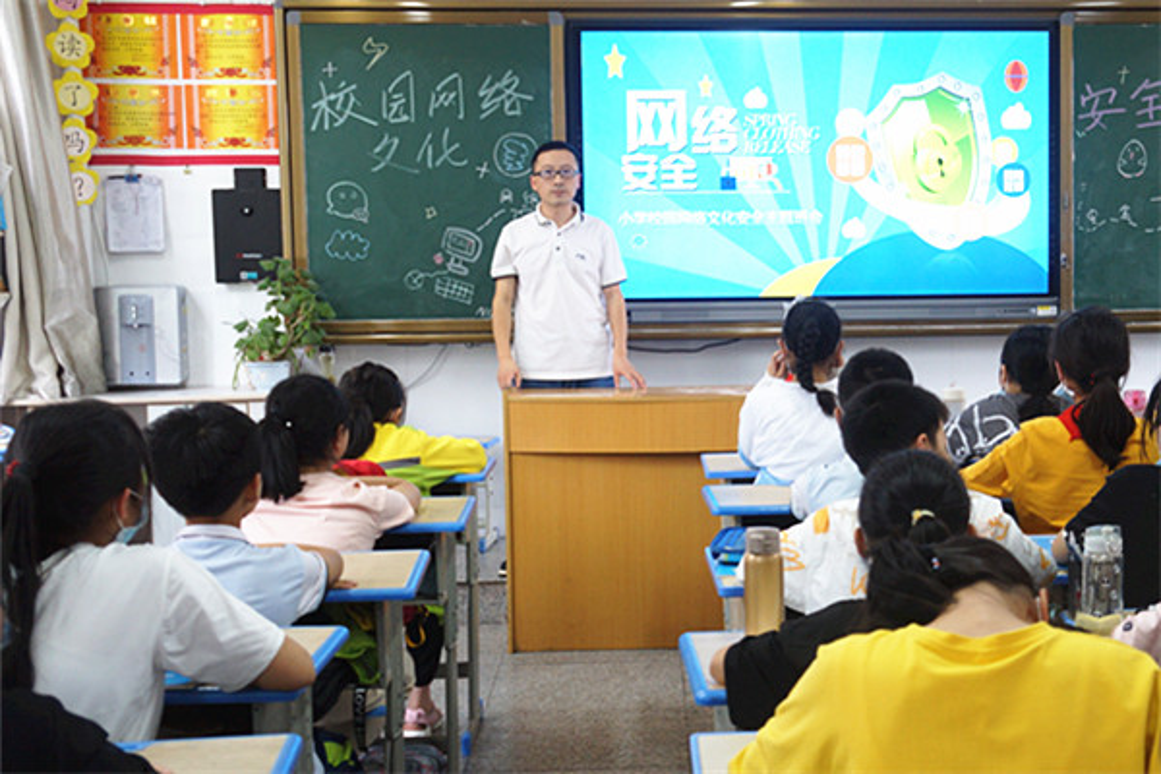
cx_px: 580
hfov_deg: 47.9
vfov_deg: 33.0
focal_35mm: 40
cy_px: 387
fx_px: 1306
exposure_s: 1/60
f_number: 4
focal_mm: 27
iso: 800
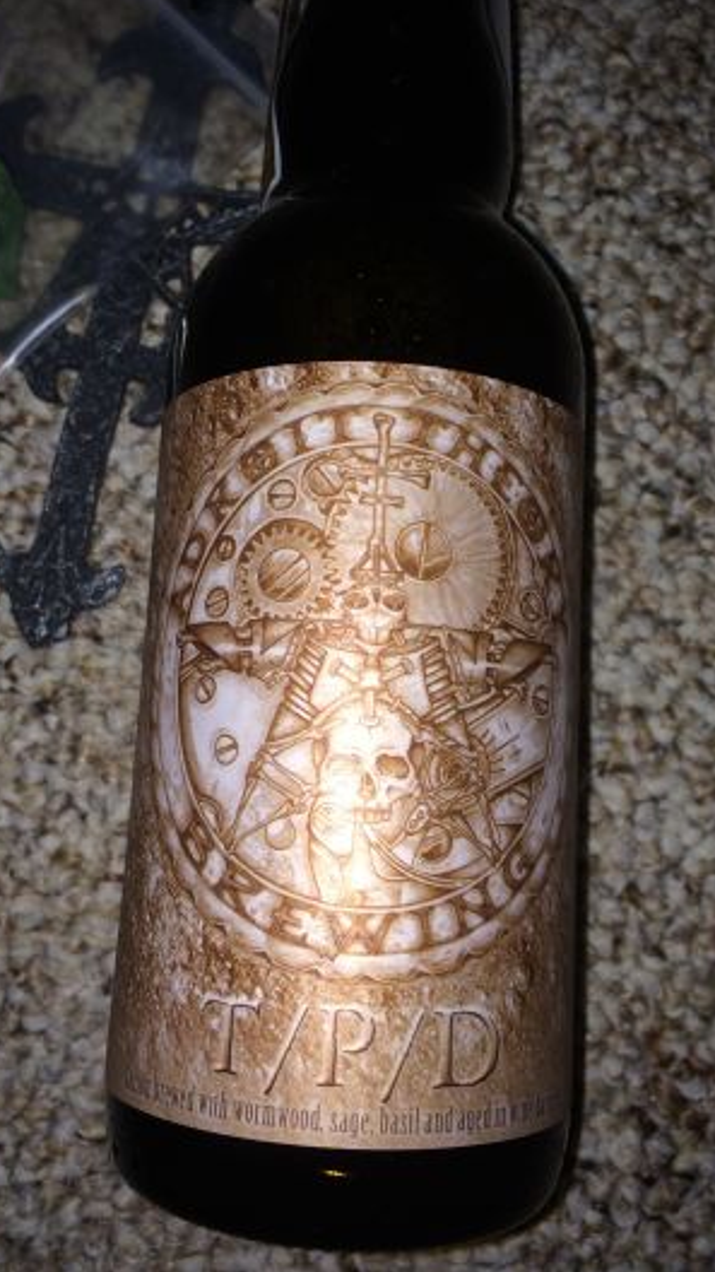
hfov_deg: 35.6
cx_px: 332
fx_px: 1112
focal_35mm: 33
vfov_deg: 59.5
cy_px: 632
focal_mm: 4.12
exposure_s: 1/193
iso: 32
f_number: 2.2
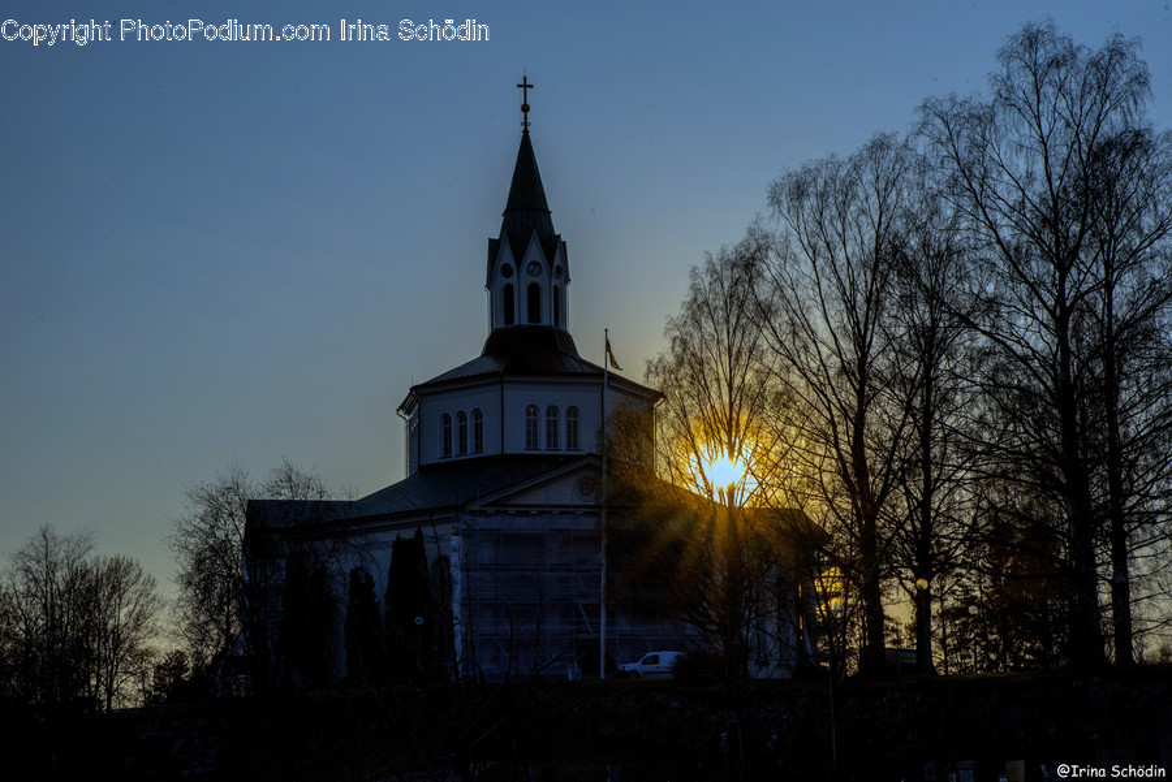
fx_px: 2150
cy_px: 391
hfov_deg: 30.5
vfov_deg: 20.6
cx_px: 586
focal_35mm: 66
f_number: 22
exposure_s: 1/1600
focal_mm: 66
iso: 1600
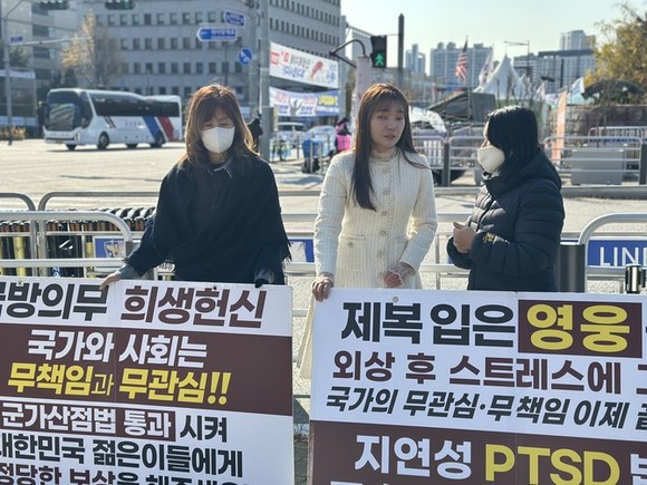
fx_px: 897
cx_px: 324
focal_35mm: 48
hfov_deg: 39.7
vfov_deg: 30.3
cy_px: 242
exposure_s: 1/3367
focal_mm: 6.86
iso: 80
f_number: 1.78
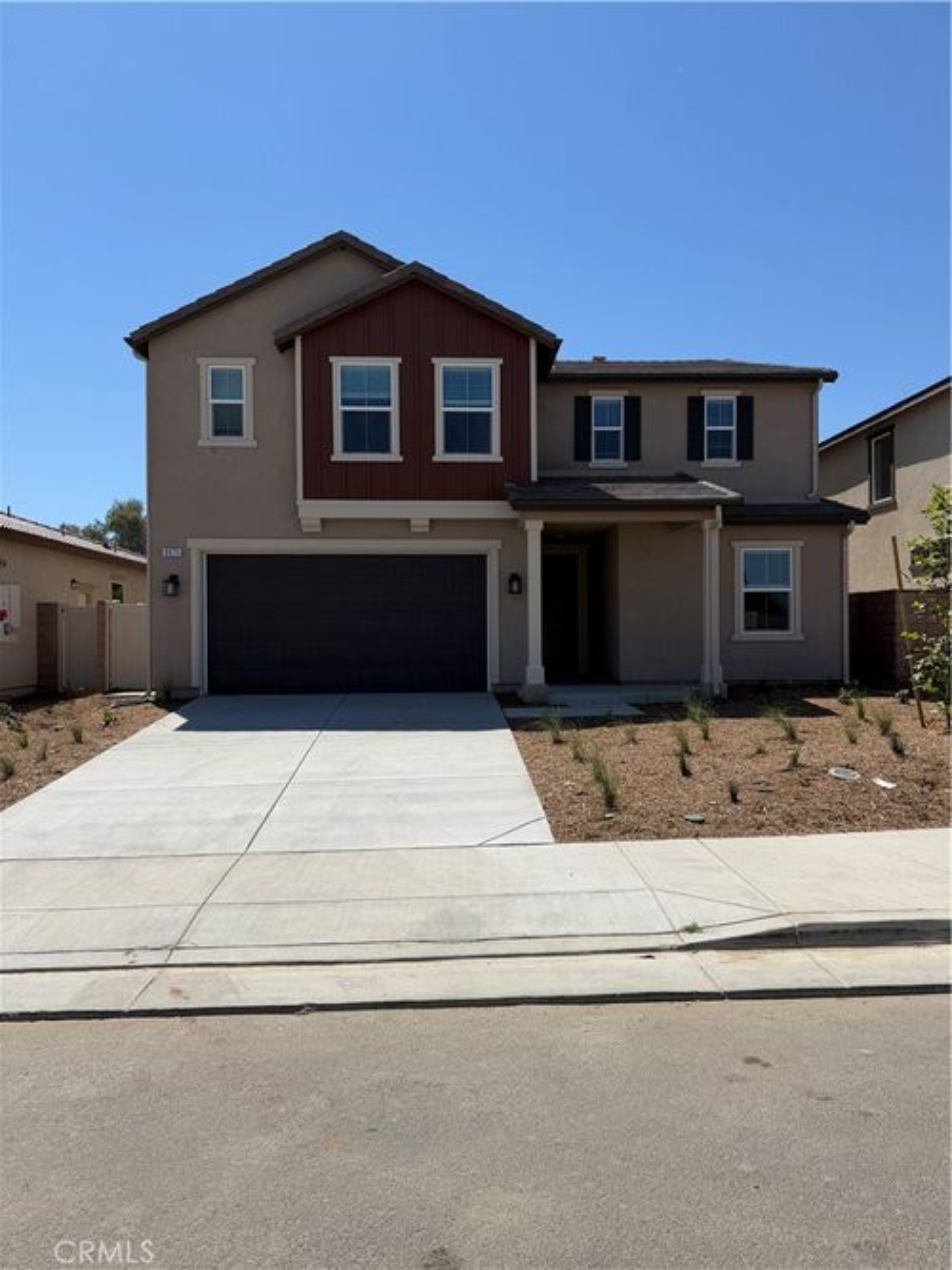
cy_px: 635
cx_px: 476
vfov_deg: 71.6
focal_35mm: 24
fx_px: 880
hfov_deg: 56.8
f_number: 1.78
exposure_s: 1/8130
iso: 80
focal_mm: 6.76
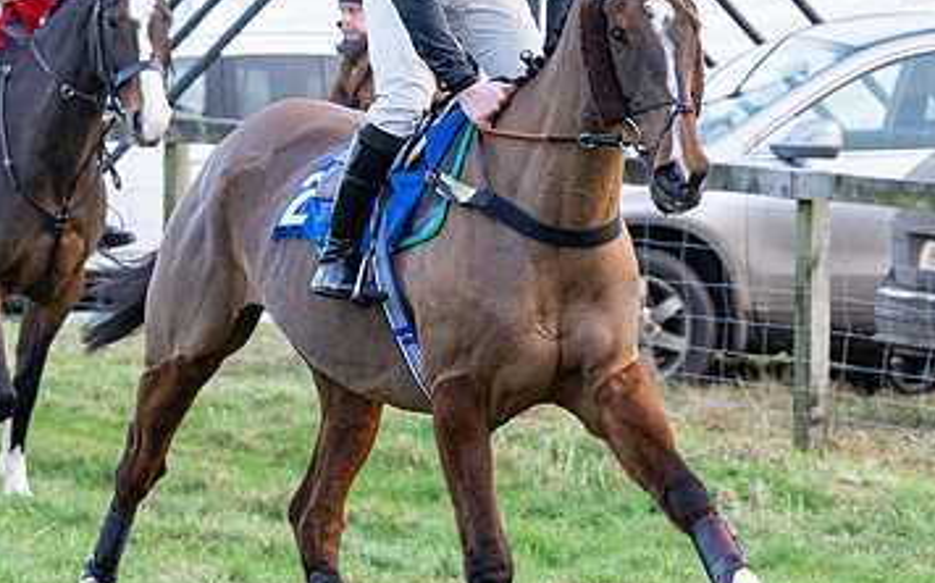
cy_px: 254
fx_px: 9270
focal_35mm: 364
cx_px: 658
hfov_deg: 5.8
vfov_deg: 3.6
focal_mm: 94
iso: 1250
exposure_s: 1/500
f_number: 4
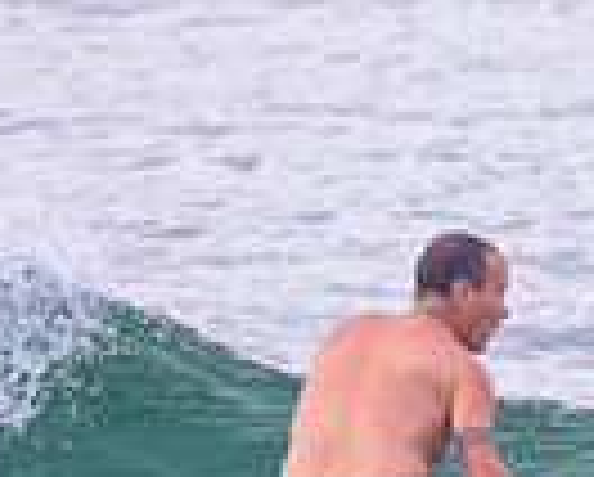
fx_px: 58030
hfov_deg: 0.6
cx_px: 441
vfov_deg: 0.5
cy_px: 650
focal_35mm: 3296
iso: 4000
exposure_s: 1/2000
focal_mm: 800
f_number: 11
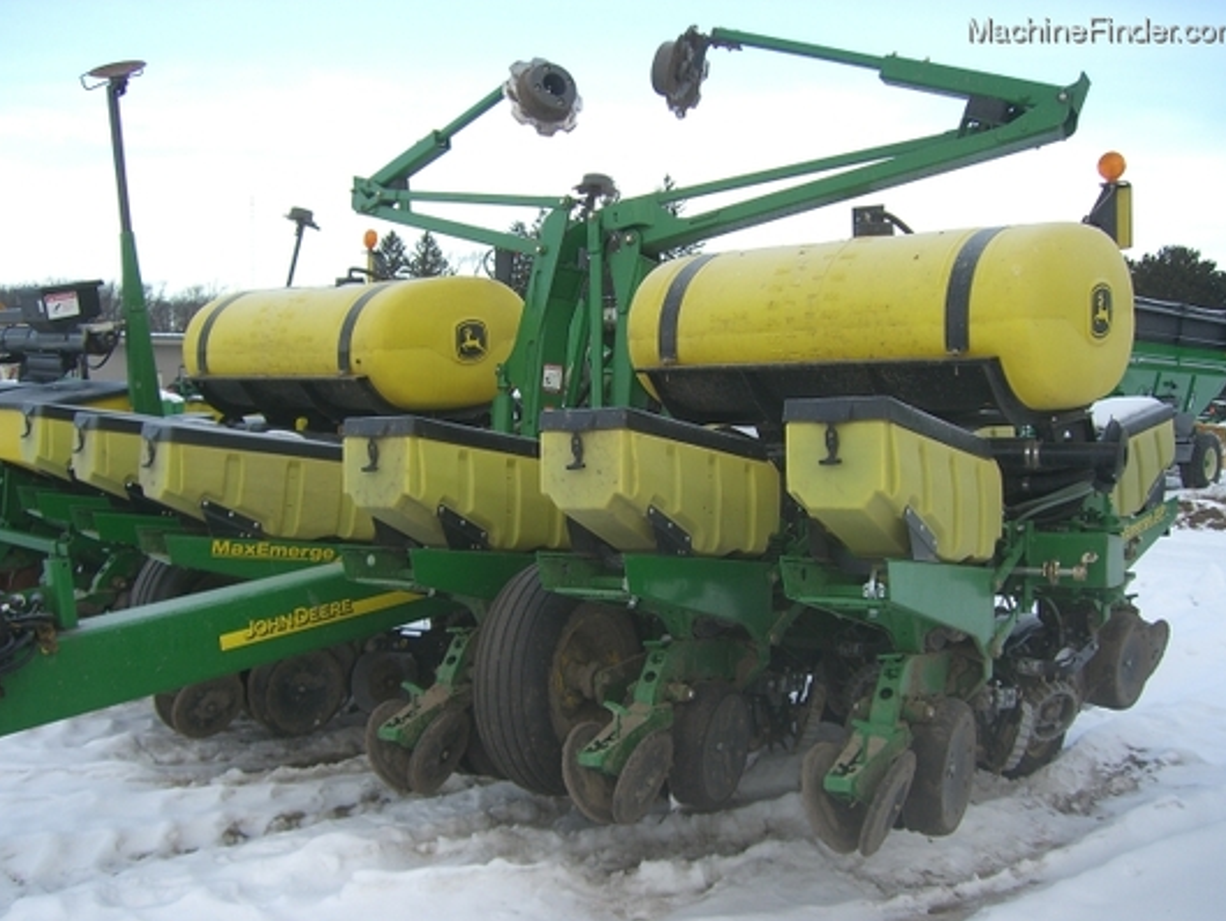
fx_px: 1382
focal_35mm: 39
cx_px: 613
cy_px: 470
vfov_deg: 36.8
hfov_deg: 47.8
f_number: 2.7
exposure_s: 1/200
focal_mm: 6.2
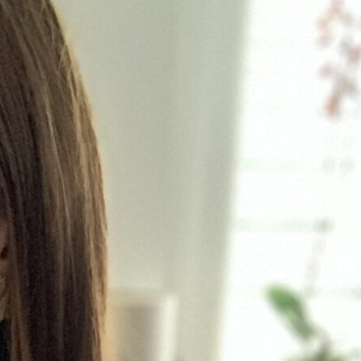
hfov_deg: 13.2
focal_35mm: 129
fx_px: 1522
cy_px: 686
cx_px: -75
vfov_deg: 12.2
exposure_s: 1/30
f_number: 2.2
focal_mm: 2.87
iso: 500
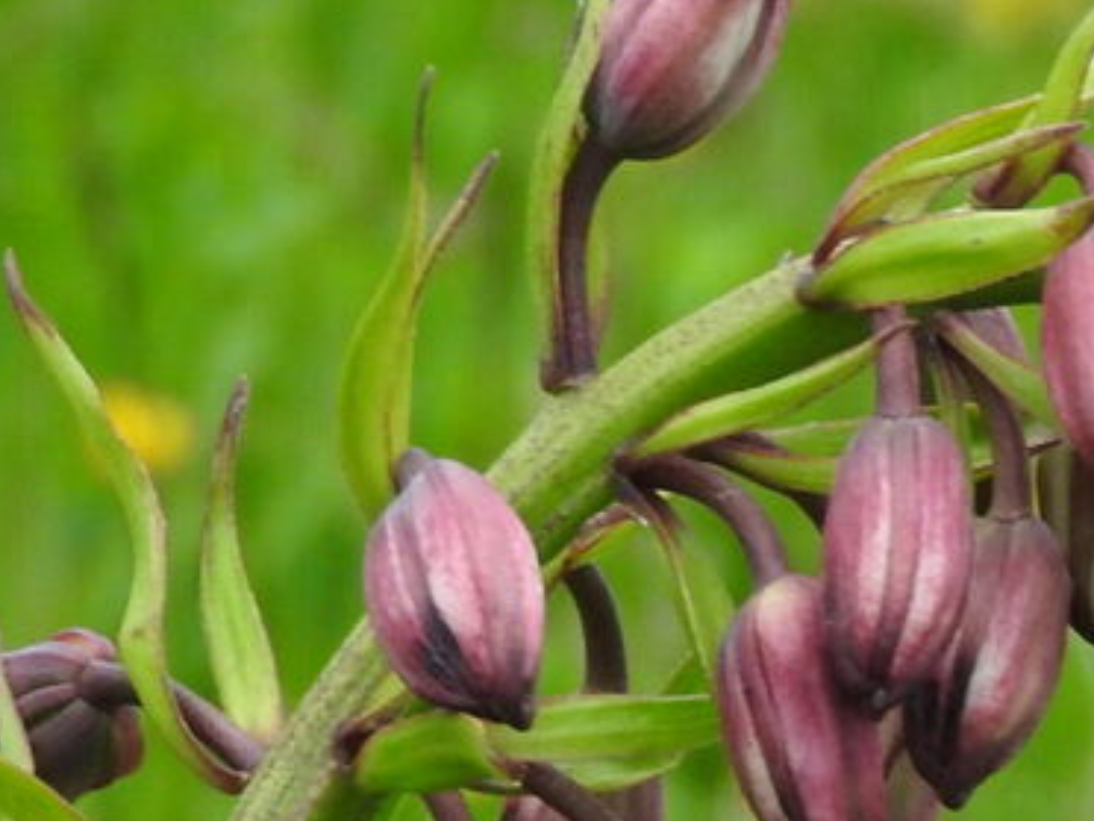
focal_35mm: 645
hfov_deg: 3.1
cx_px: 1165
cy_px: 671
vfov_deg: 2.3
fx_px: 20385
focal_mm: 26.9
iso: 125
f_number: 5.2
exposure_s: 1/250
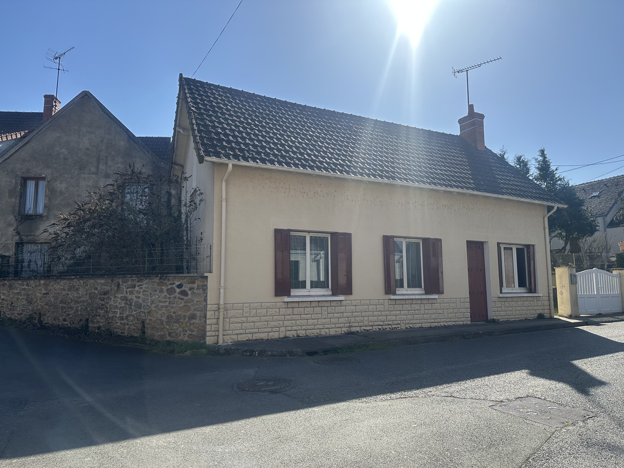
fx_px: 433
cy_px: 234
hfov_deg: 71.6
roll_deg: -0.8
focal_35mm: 24
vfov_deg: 56.8
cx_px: 312
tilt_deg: +8.0
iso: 80
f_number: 1.78
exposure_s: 1/5848
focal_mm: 6.86
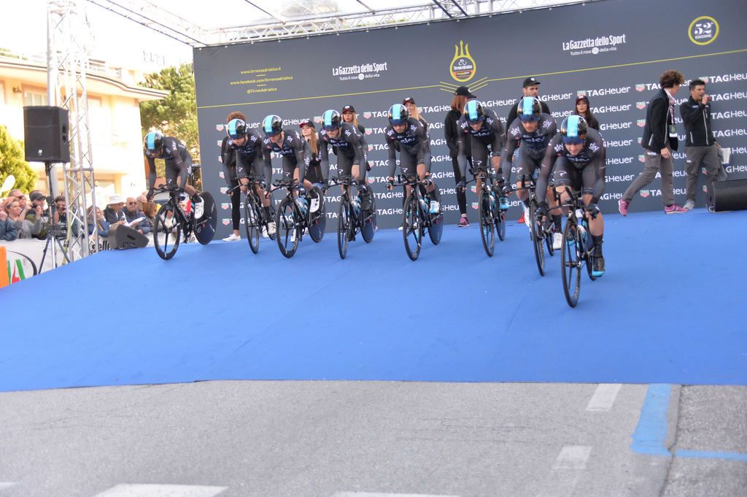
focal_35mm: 55
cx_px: 374
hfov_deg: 36.3
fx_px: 1140
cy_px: 248
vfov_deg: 24.6
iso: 1400
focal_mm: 55
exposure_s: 1/1000
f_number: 4.5
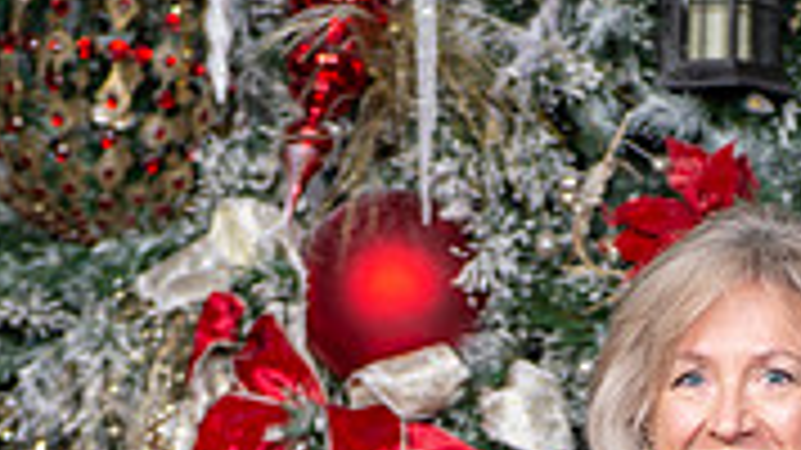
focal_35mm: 164
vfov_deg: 7.1
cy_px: 990
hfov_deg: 13.0
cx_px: 664
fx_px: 3482
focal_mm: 62
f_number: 7.1
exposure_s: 1/125
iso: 160
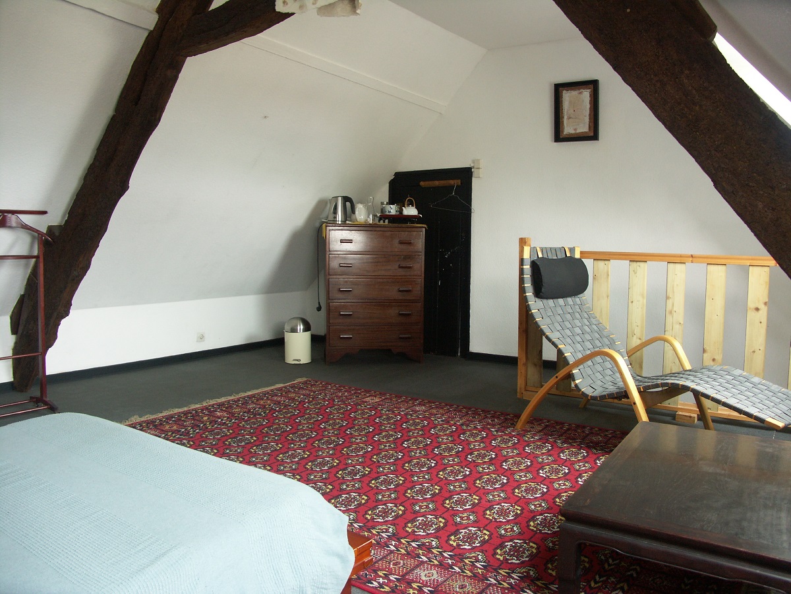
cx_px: 396
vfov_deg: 49.7
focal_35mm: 28
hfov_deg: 63.4
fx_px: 640
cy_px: 297
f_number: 2.8
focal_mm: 7.2
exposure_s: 1/10
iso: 125
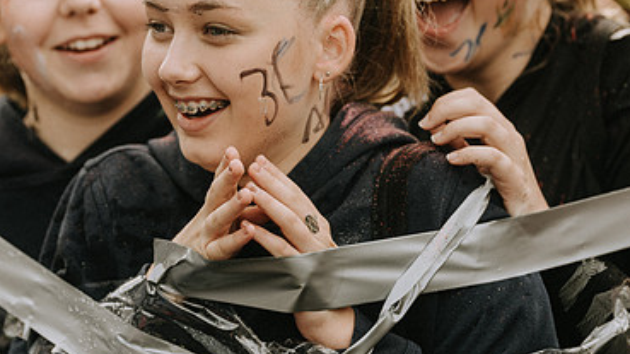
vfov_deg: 7.0
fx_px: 2888
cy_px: 80
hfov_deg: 12.4
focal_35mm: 173
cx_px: 261
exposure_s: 1/400
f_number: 2.8
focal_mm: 105
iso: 220
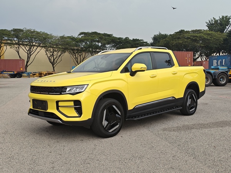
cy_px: 86
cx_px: 116
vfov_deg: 38.7
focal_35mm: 37
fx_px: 247
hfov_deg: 50.1
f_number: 1.59
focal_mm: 4.94
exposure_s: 1/2315
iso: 50
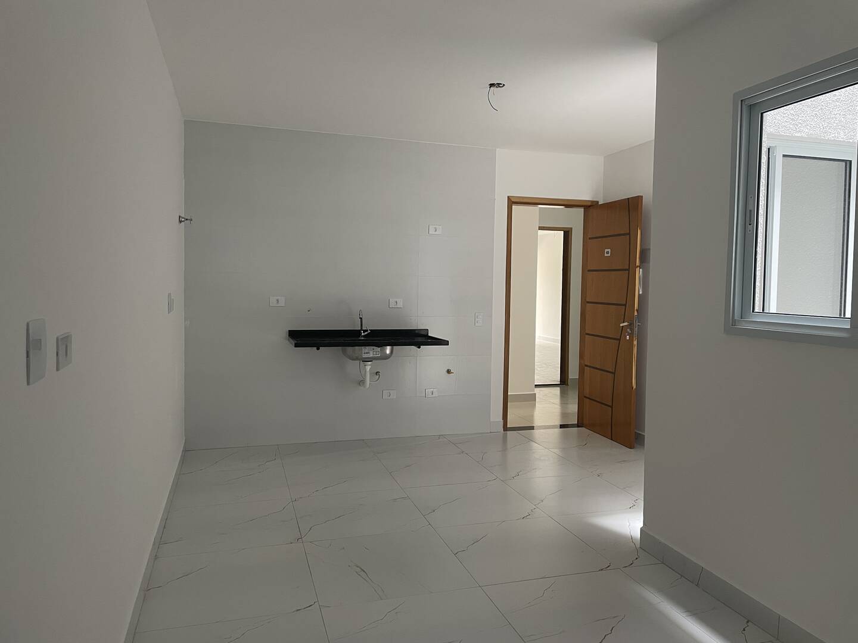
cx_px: 429
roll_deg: -1.2
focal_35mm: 26
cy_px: 322
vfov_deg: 53.1
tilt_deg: -2.4
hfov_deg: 67.3
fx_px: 644
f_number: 1.6
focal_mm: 4.2
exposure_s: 1/60
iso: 250
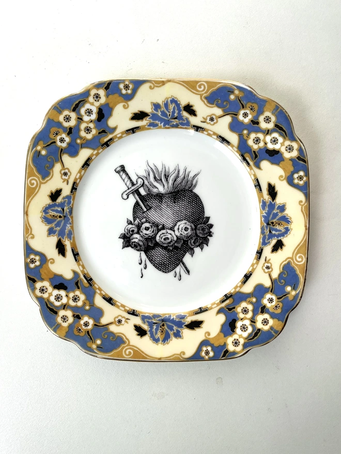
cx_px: 170
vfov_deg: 67.3
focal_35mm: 26
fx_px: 341
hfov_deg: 53.1
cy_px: 227
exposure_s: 1/485
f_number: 1.6
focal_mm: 4.2
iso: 32
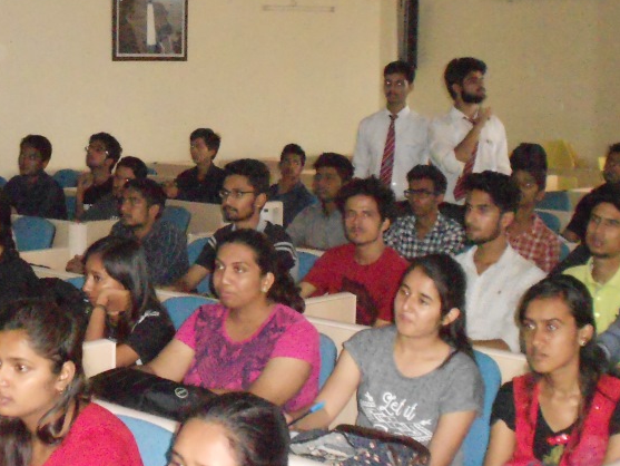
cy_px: 166
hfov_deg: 28.1
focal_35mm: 68
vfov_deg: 21.6
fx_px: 1218
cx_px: 152
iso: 1600
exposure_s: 1/30
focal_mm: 6.7
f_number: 3.9
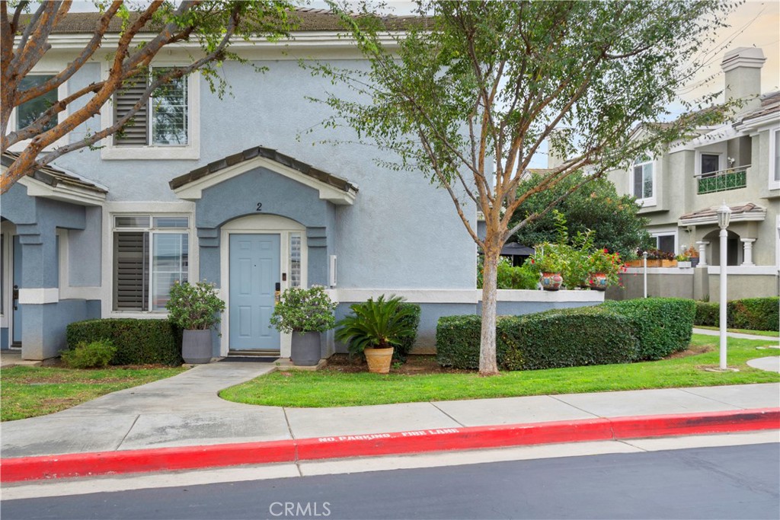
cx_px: 390
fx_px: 758
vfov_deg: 37.9
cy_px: 260
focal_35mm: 35
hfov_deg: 54.4
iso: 80
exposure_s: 1/1.25
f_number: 22
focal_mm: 35
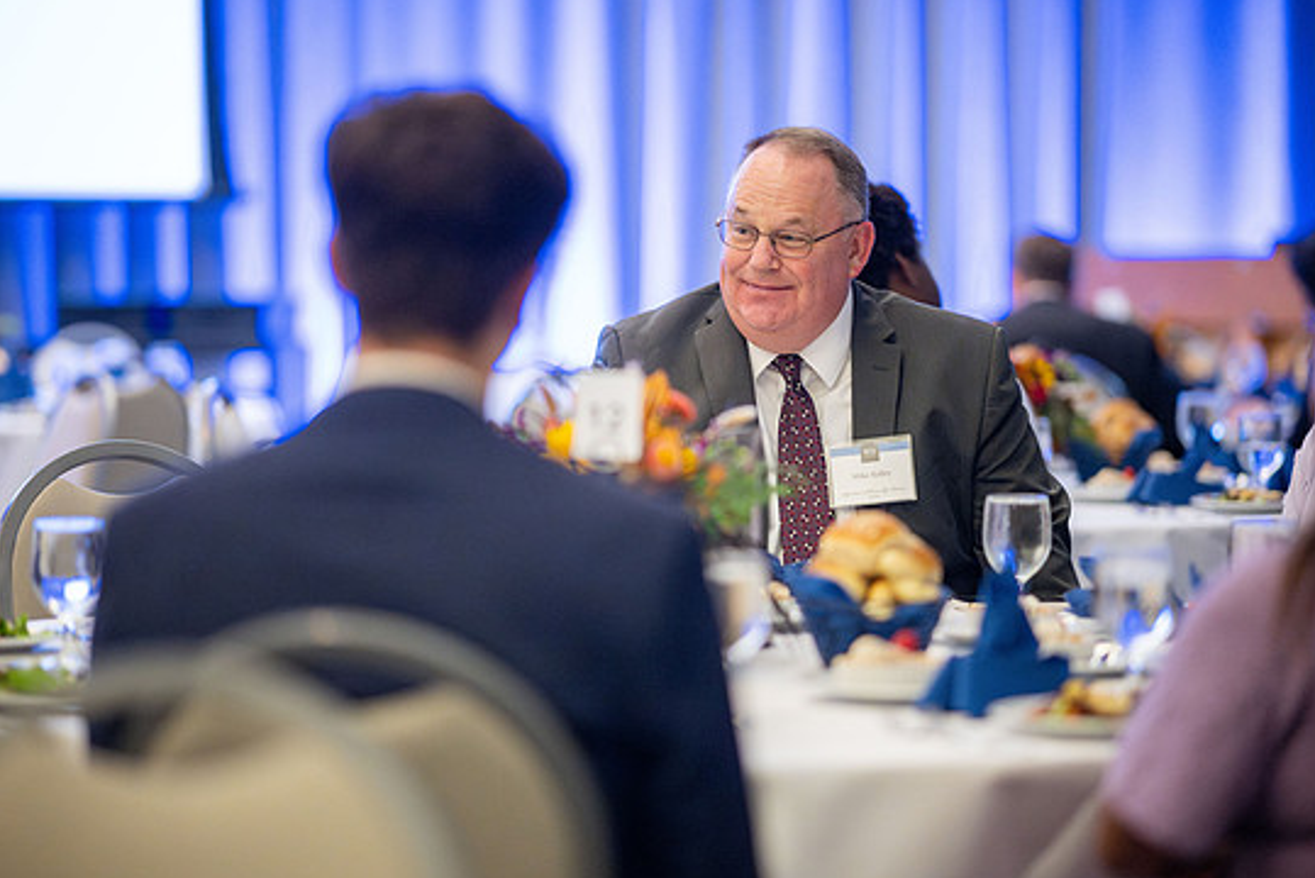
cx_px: 666
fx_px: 4130
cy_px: 440
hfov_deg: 18.1
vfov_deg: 12.1
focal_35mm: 113
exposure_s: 1/500
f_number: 1.4
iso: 6400
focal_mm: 105
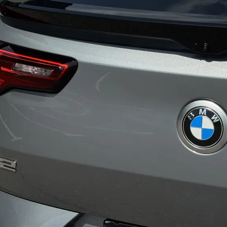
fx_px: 801
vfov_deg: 16.1
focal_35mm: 108
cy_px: 154
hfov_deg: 16.1
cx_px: 94
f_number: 1.78
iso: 64
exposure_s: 1/6410
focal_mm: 6.76
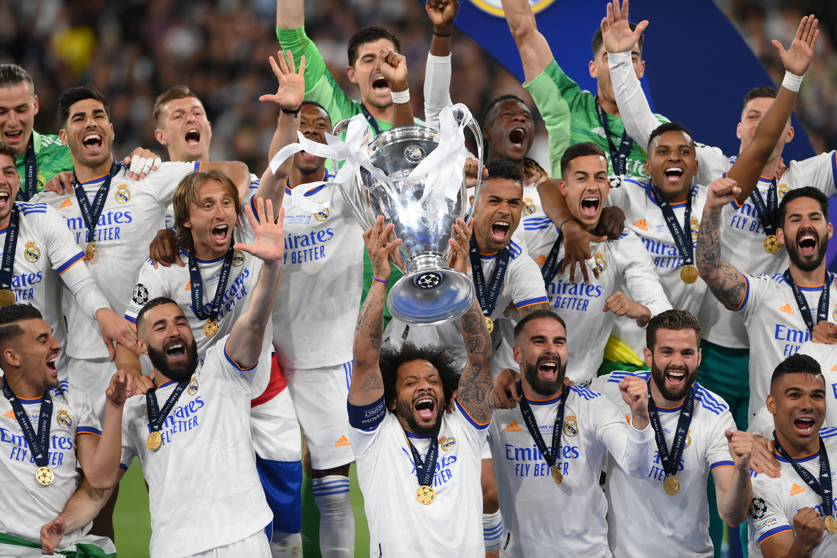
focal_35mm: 300
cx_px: 418
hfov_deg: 6.9
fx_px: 6974
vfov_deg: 4.6
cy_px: 279
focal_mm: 300
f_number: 3.2
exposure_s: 1/1600
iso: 1600
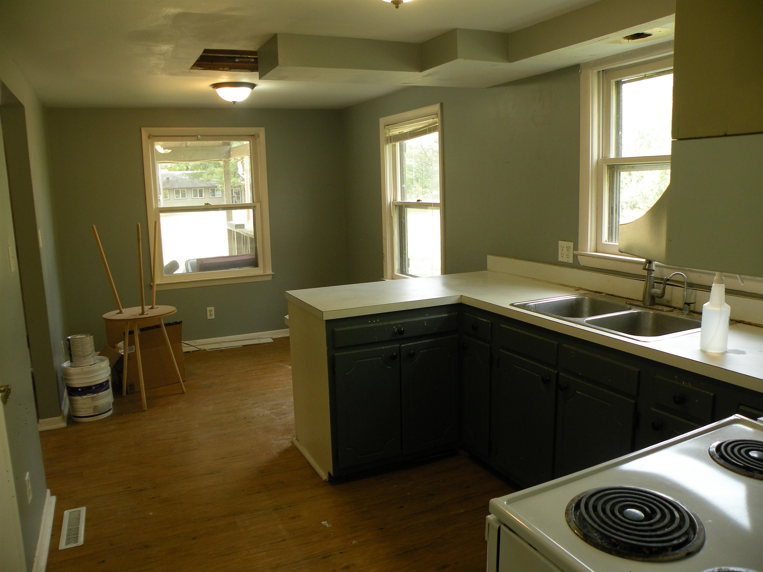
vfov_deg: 51.4
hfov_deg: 65.3
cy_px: 286
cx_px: 382
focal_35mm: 27
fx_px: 595
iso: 64
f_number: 3.2
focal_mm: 4.7
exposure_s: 1/52.1
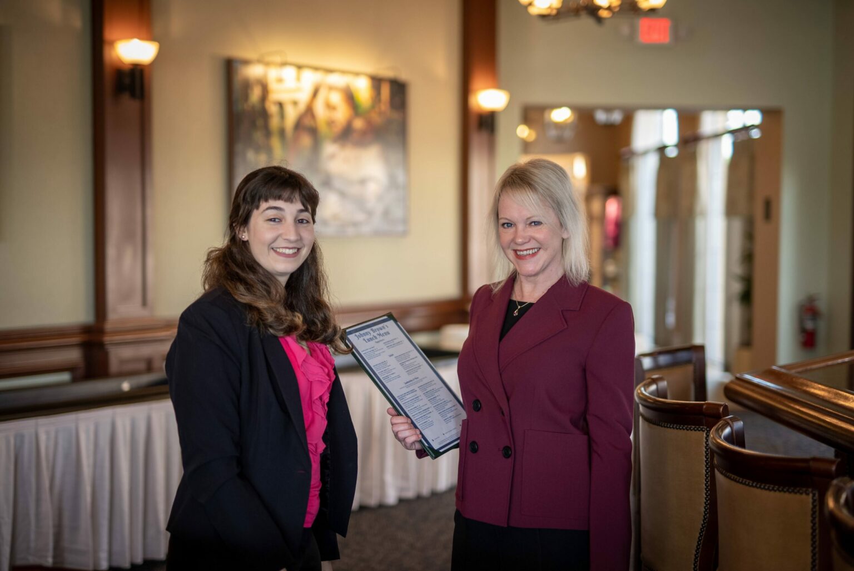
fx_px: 1187
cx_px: 427
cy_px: 286
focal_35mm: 50
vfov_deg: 27.0
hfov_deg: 39.6
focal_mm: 50
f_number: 1.6
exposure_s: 1/125
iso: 400
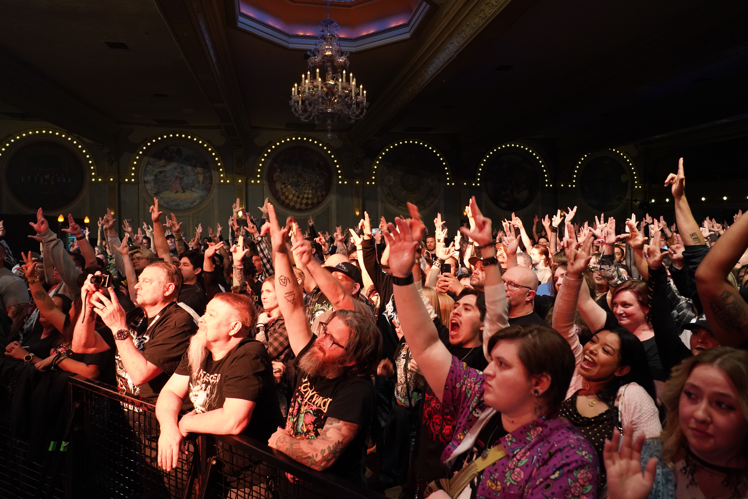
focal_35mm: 24
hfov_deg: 73.7
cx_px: 374
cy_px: 250
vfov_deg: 53.1
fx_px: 499
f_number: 4
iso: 4000
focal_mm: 24
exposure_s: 1/60
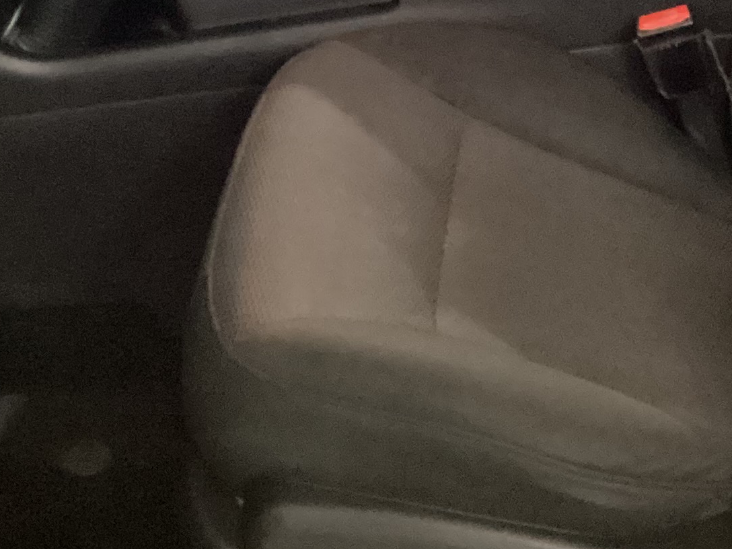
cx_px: 389
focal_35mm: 93
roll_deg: -0.4
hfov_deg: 21.1
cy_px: -95
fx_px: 1967
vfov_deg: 15.4
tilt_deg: -23.1
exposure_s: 1/20
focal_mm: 3.3
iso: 640
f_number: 2.4
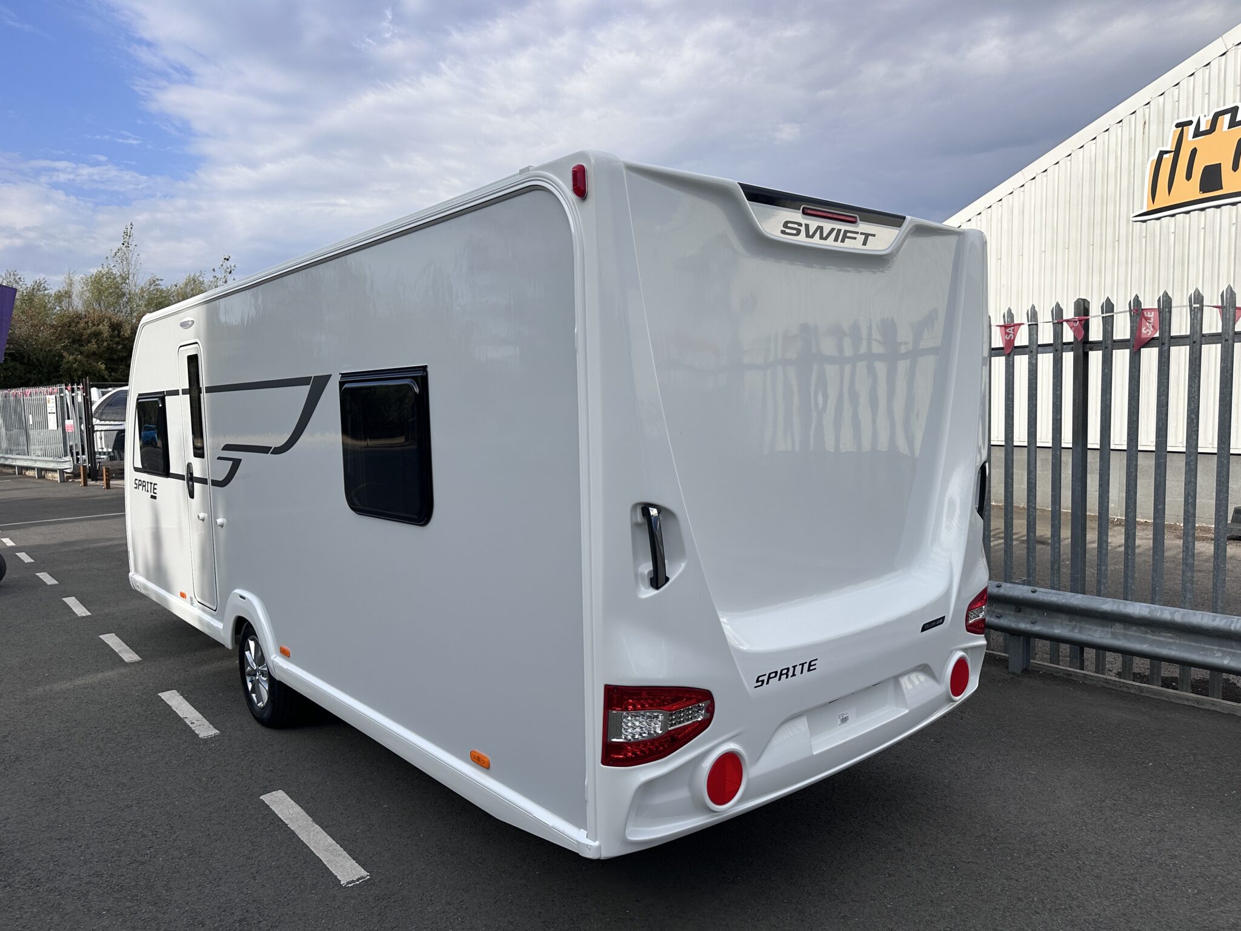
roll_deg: +1.9
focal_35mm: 24
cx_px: 620
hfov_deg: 71.6
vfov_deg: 56.8
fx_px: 860
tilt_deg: -3.7
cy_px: 466
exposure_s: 1/4762
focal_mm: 6.86
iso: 80
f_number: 1.78
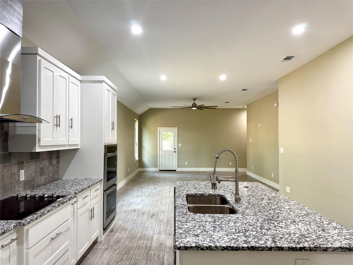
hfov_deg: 71.6
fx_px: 245
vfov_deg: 56.8
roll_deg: -0.5
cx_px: 176
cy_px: 132
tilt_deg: +0.1
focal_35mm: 24
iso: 125
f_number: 1.78
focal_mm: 6.76
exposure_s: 1/60
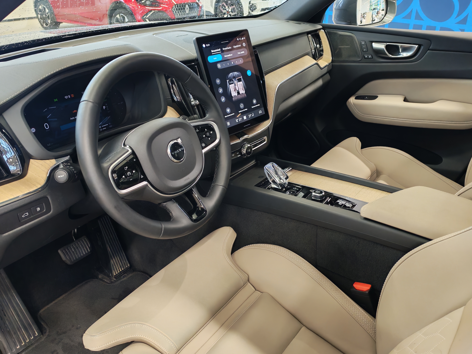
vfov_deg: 45.4
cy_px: 177
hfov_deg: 58.4
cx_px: 236
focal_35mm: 31
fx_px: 423
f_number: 1.9
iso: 1462
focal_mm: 6.12
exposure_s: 1/50
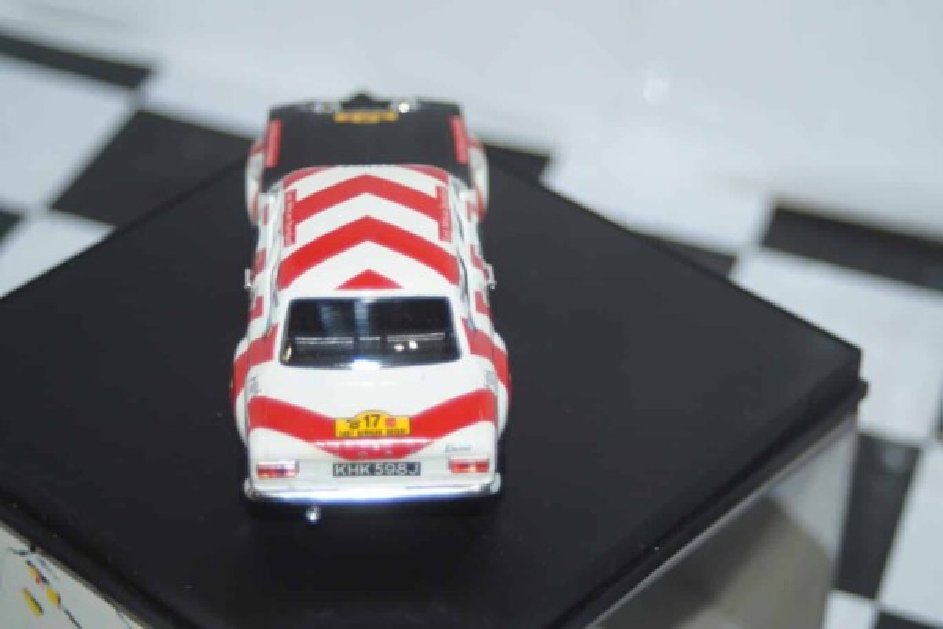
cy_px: 314
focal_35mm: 90
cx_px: 472
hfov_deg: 22.6
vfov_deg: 15.2
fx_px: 2357
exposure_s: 1/80
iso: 320
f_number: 5.6
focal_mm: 60
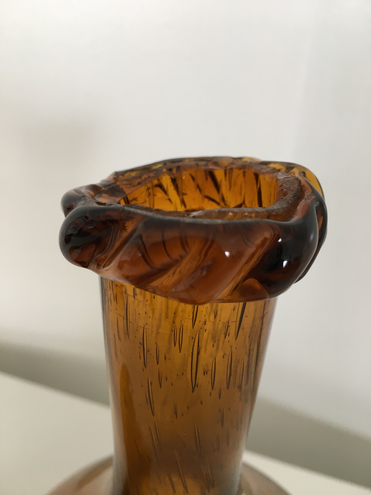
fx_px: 414
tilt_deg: -27.6
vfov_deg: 61.7
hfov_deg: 48.2
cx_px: 186
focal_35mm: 29
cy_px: 248
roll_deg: -4.1
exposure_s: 1/33
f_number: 2.2
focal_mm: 4.15
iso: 80
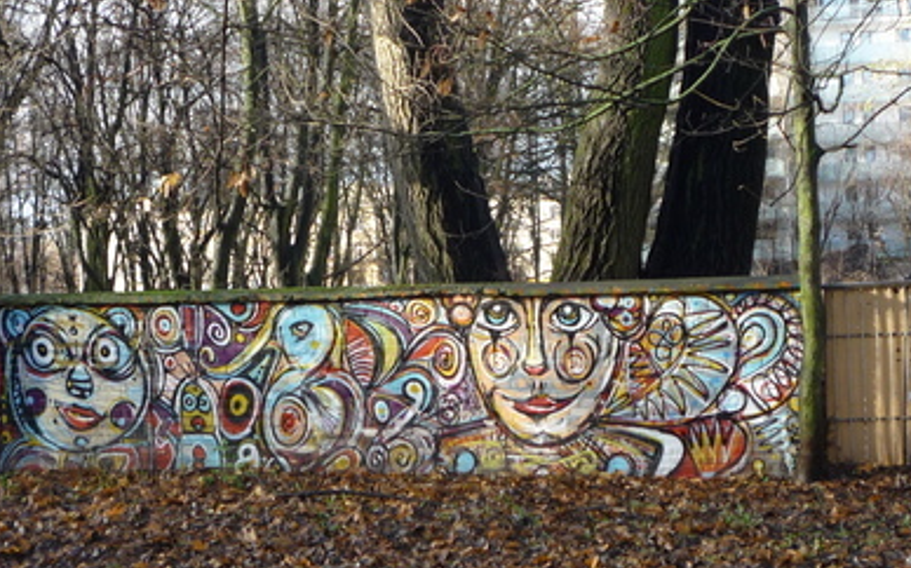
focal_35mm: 56
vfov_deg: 23.1
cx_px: 500
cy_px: 284
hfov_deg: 36.3
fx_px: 1390
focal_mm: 5.2
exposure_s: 1/100
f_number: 3.3
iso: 100
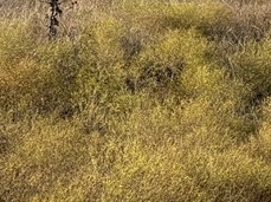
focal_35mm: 215
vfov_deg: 6.8
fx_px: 1681
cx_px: 568
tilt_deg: -5.0
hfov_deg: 8.7
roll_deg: -0.8
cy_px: -40
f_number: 1.78
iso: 64
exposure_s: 1/3891
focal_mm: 6.76
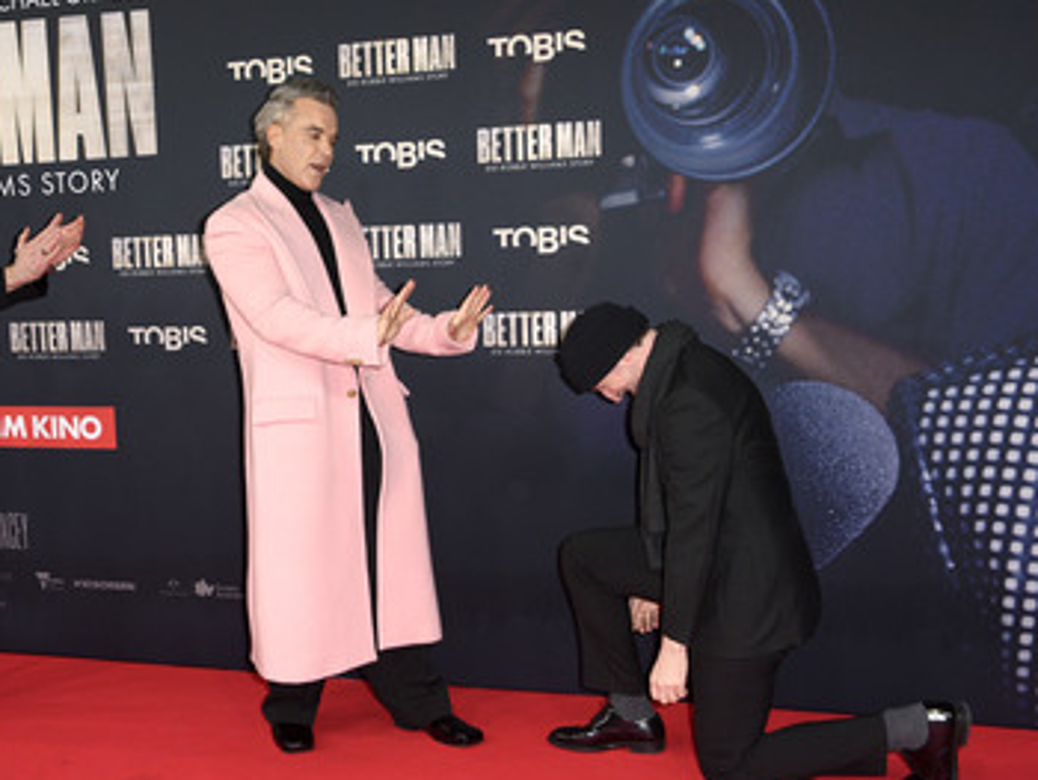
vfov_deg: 30.9
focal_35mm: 47
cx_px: 399
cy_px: 406
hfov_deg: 40.2
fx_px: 1410
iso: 1000
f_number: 5.6
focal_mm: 38
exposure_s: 1/250
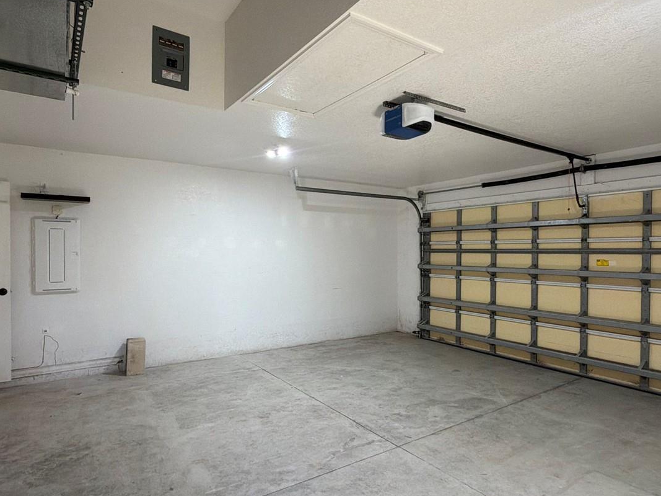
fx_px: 401
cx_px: 326
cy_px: 256
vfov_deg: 63.4
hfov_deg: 79.0
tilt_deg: -0.4
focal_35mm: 21
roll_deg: +0.6
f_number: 2.2
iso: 125
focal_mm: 2.22
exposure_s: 1/121
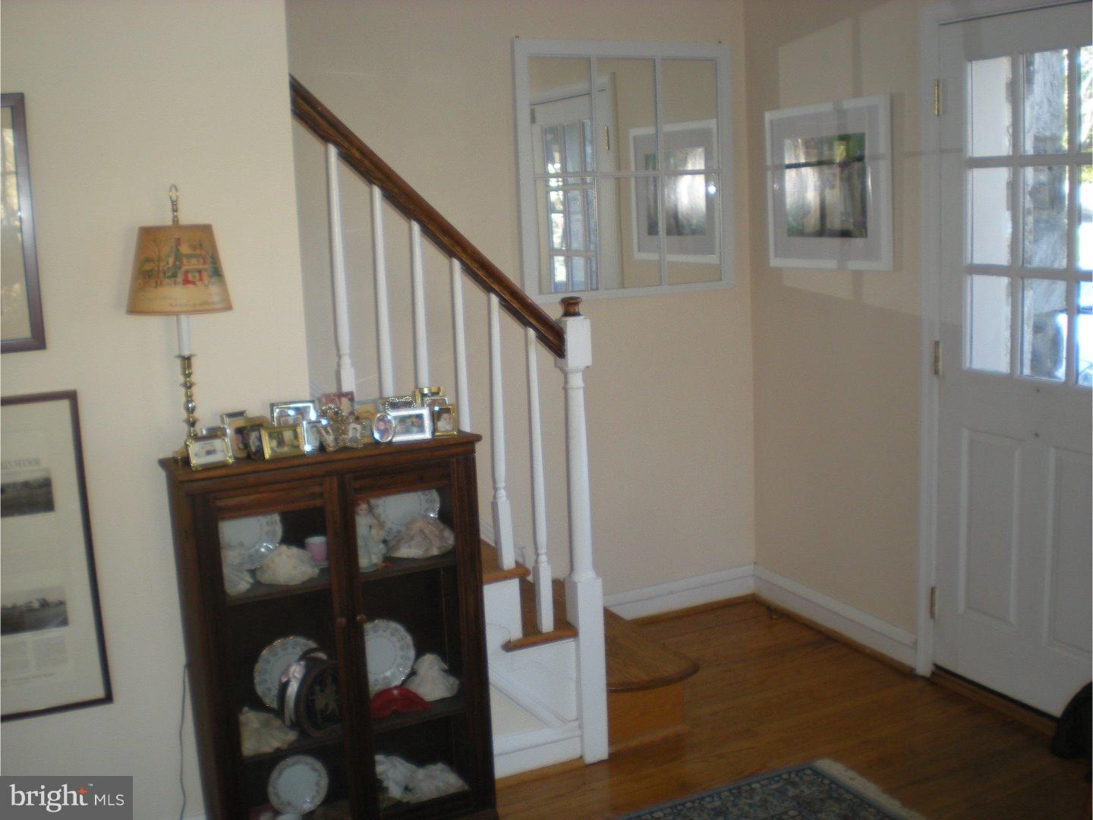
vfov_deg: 37.7
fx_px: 1200
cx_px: 546
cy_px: 410
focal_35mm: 38
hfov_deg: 49.0
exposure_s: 1/30
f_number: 3.1
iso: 125
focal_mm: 6.3
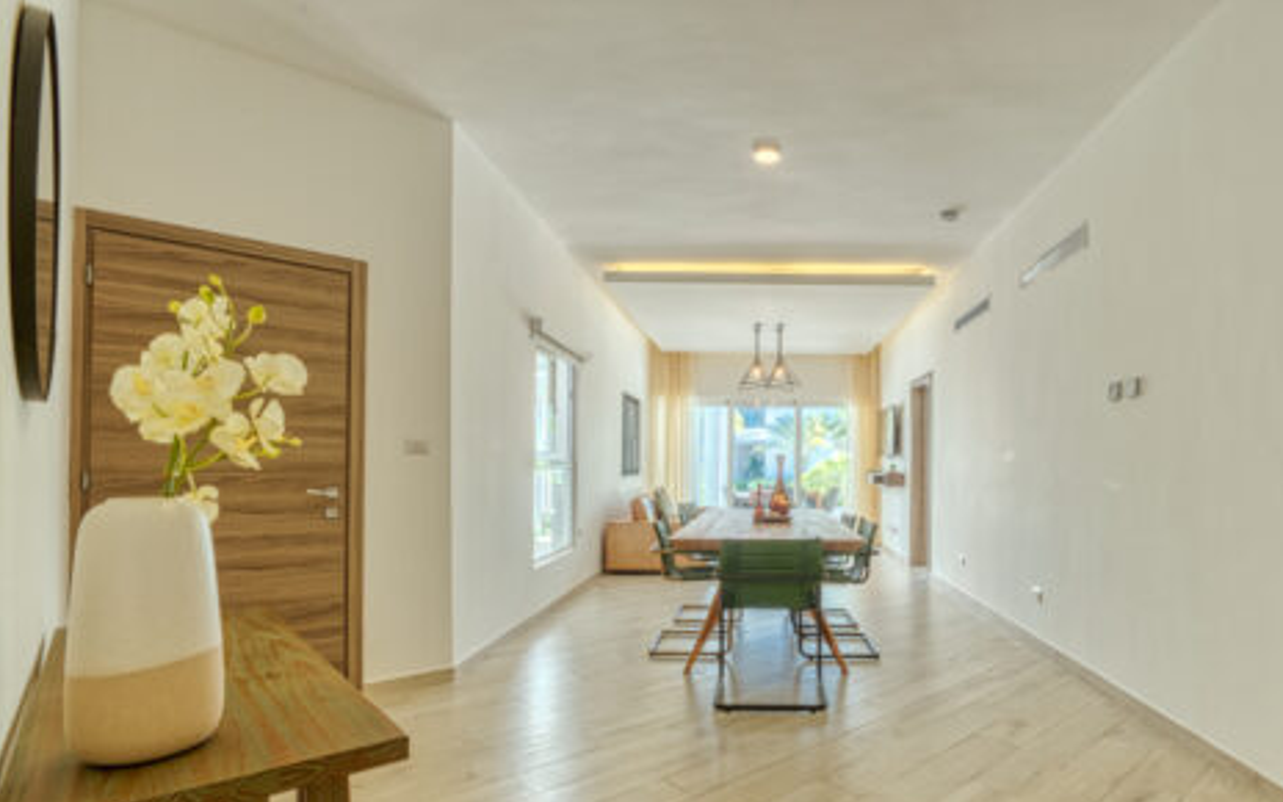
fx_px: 524
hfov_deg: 101.4
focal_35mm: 15
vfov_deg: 74.5
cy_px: 448
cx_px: 628
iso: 640
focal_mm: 14
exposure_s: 1/125
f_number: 16
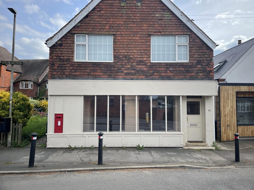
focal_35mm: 26
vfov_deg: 53.1
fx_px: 191
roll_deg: +0.2
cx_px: 127
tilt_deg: +1.7
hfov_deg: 67.3
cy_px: 95
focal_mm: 4.2
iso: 32
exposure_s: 1/1289
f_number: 1.6
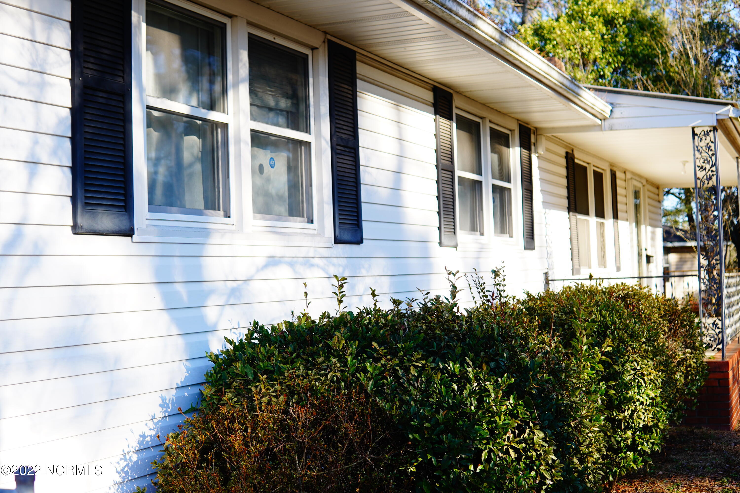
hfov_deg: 43.6
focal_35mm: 45
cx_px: 370
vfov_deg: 29.9
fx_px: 925
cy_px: 246
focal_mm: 30
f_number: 3.2
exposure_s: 1/400
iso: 100
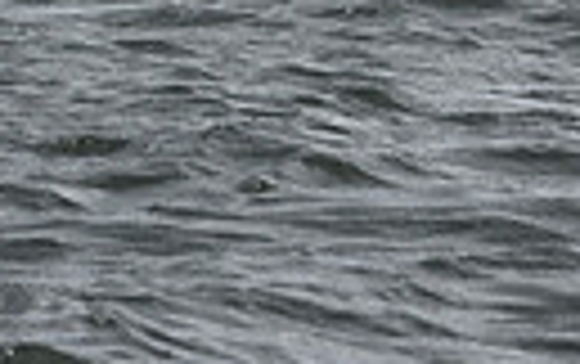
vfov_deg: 2.1
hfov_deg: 3.4
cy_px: -899
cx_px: 339
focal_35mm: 618
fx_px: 9781
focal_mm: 135
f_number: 11
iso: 250
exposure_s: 1/800
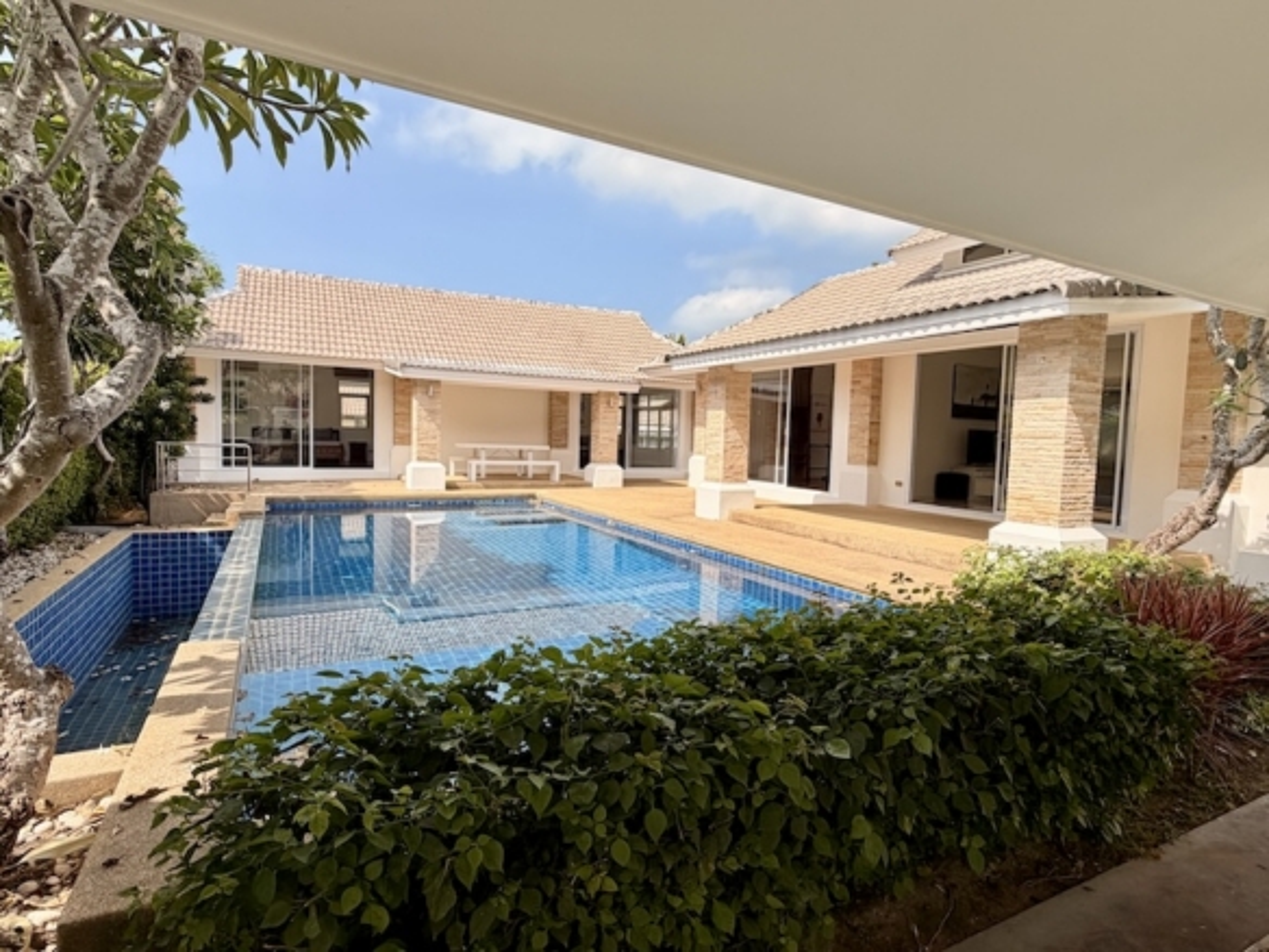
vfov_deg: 85.7
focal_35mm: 14
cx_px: 634
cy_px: 476
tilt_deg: -3.8
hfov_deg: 102.1
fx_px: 513
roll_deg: -1.4
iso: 32
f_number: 2.2
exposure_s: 1/770
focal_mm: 2.22
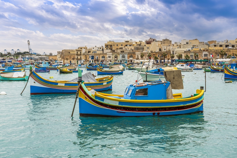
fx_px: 362
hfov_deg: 36.2
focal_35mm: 55
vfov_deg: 24.6
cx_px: 118
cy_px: 79
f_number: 8
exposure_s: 1/250
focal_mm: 55
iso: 100
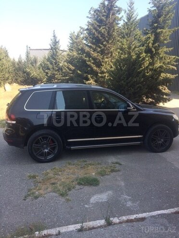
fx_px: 200
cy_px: 119
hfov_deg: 48.2
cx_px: 90
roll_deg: -0.1
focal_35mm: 29
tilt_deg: -12.9
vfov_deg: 61.7
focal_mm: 4.15
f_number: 2.2
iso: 32
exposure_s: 1/533
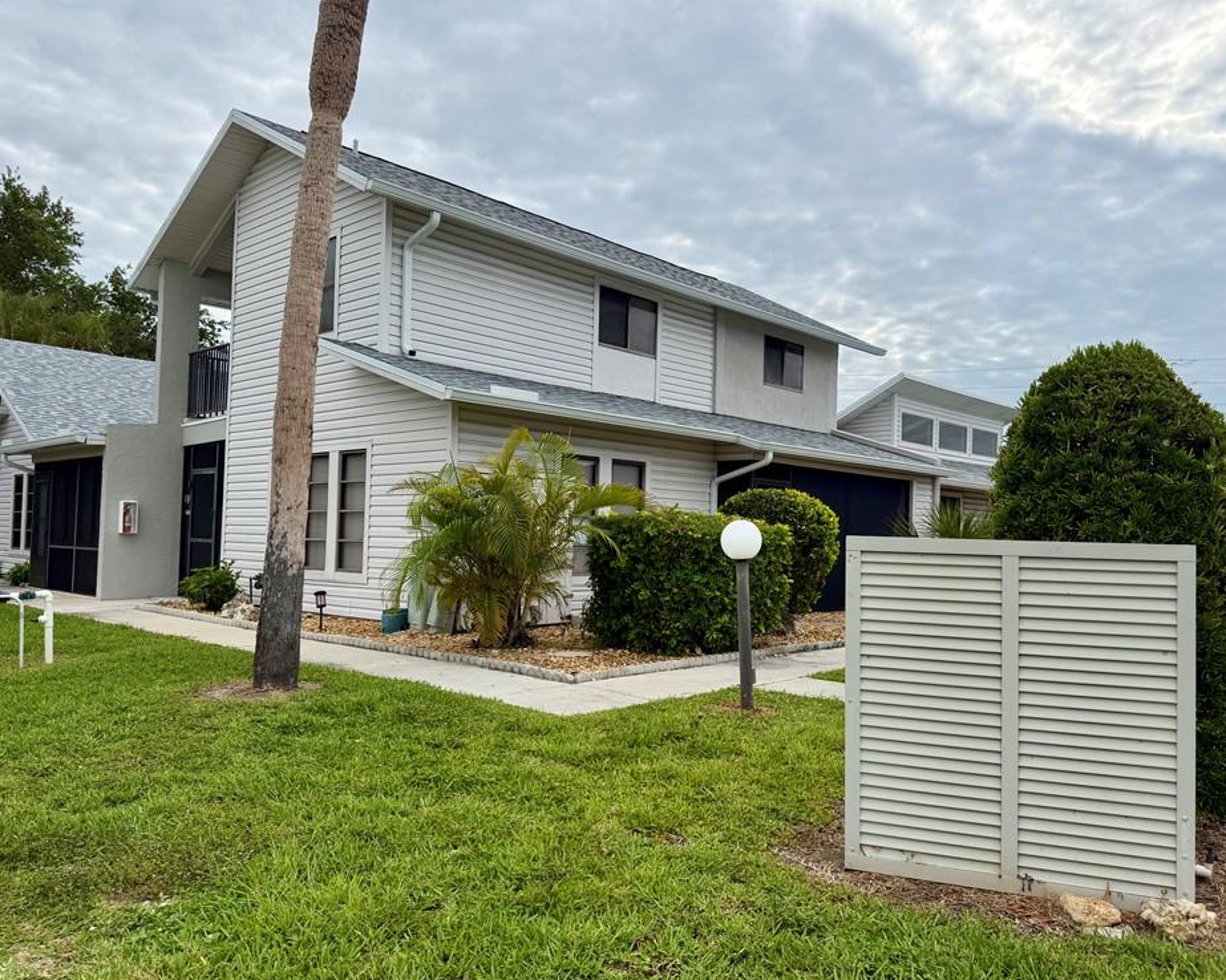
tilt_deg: +2.1
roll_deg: -1.0
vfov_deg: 54.9
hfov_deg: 65.9
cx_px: 668
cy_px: 502
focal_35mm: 26
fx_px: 943
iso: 80
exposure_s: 1/3953
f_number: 1.78
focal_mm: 6.76
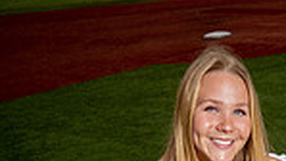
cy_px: 420
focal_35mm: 98
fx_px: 744
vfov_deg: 10.3
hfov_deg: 21.1
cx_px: 278
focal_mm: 31
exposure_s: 1/250
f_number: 8
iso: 100
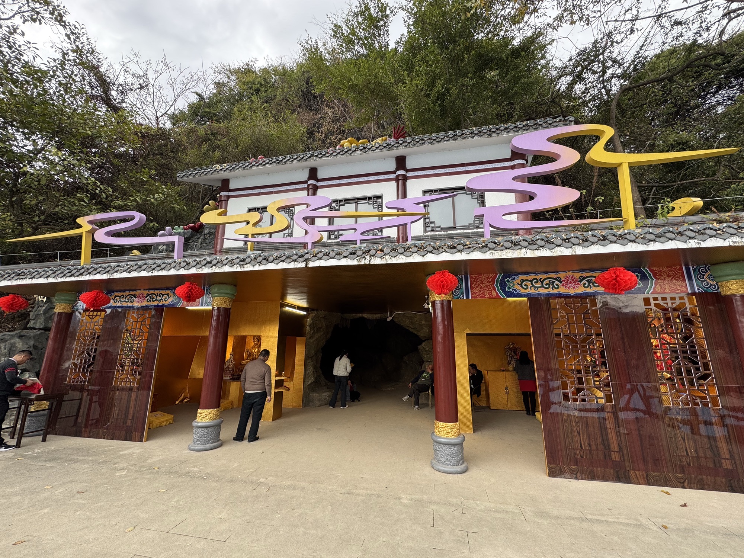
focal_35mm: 14
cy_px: 279
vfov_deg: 85.7
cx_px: 372
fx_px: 301
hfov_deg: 102.1
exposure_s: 1/99
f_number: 2.2
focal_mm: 2.22
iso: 40
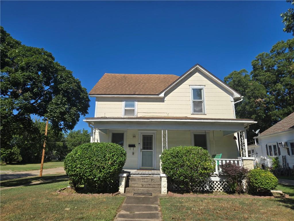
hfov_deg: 73.9
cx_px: 147
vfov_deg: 58.9
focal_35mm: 23
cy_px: 110
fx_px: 195
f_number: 1.8
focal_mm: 5.4
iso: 25
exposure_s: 1/2483
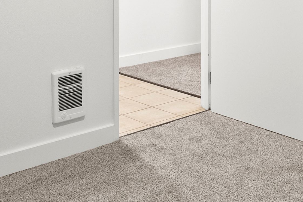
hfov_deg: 32.8
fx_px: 514
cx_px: 132
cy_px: -55
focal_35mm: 61
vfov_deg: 20.5
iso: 400
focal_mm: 16
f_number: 8
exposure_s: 1/1.67
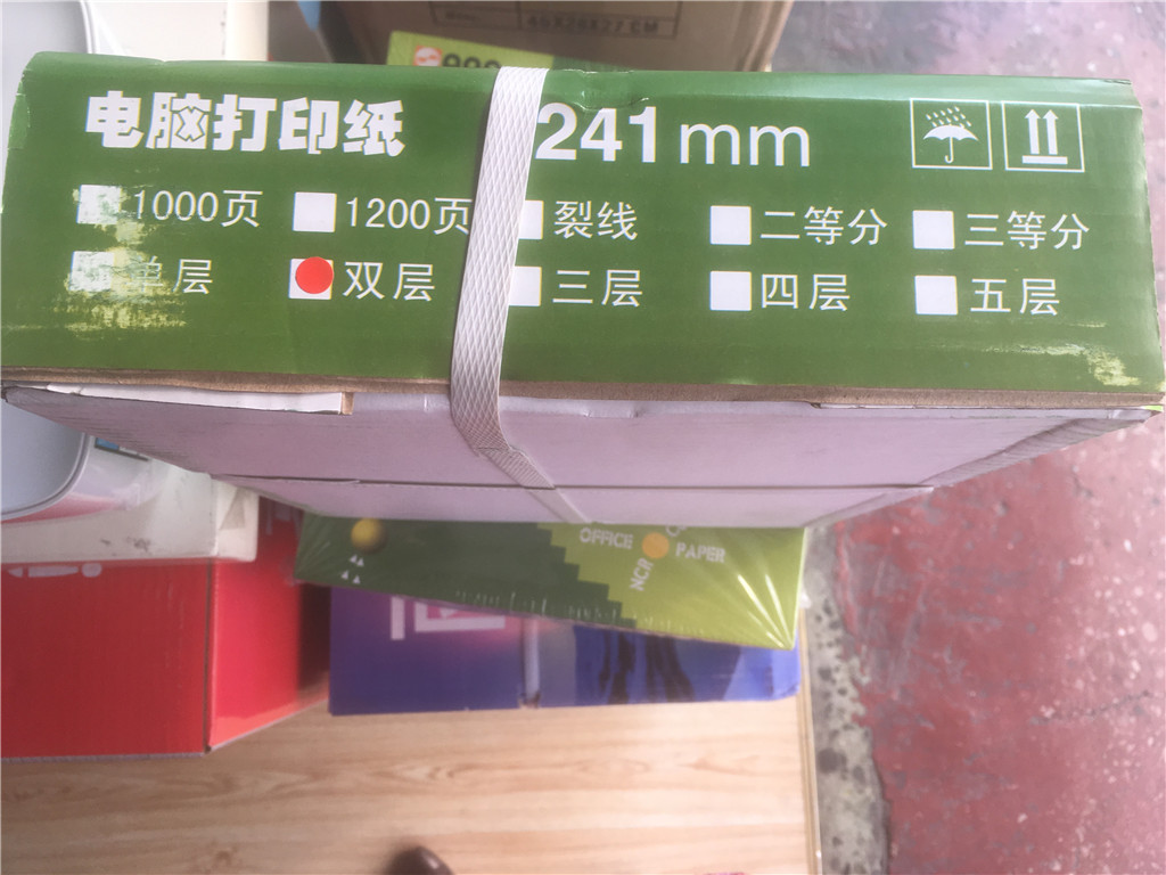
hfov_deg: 61.7
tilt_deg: -80.6
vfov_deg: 48.2
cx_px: 583
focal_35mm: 29
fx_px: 977
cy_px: 438
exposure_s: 1/50
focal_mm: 4.15
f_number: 2.2
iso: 32
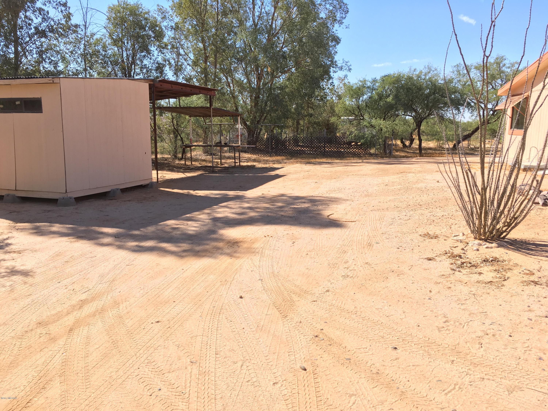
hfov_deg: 61.7
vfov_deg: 48.2
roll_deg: -1.7
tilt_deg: -9.3
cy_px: 206
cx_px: 274
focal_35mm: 29
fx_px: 459
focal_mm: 4.15
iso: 25
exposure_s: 1/746
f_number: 2.2
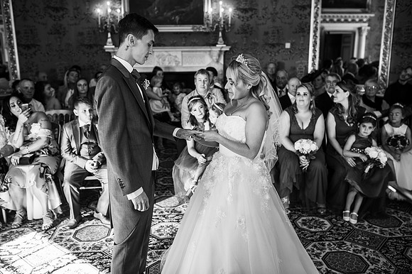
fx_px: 400
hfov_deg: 54.5
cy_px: 137
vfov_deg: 37.8
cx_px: 206
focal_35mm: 35
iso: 160
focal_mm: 35
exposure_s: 1/100
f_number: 2.5
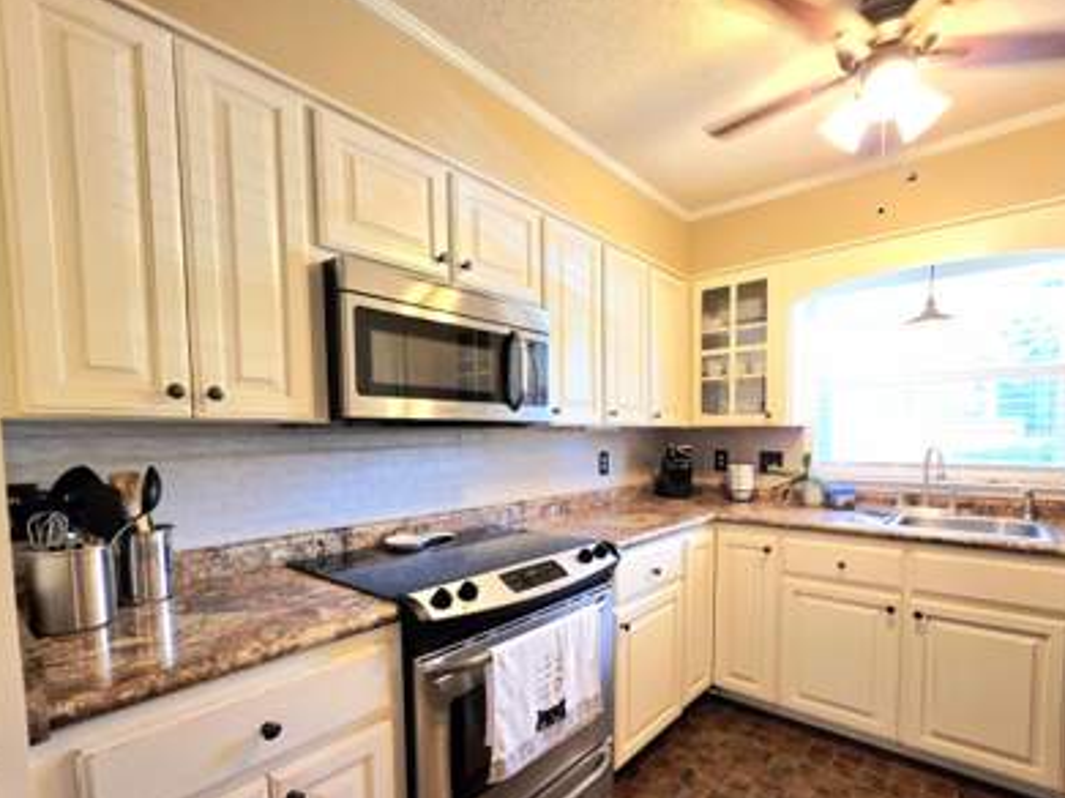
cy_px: 471
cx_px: 593
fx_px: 492
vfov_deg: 77.3
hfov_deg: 94.1
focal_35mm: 16
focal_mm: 2.2
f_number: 1.9
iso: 200
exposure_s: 1/60.2
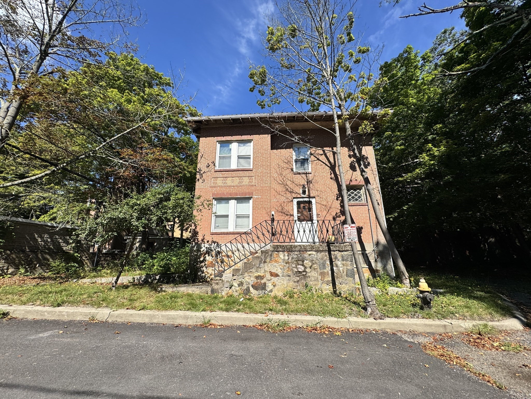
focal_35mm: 14
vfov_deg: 85.7
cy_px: 200
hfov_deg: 102.1
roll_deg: +0.3
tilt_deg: +15.0
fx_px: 215
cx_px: 266
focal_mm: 2.22
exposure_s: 1/1880
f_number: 2.2
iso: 50
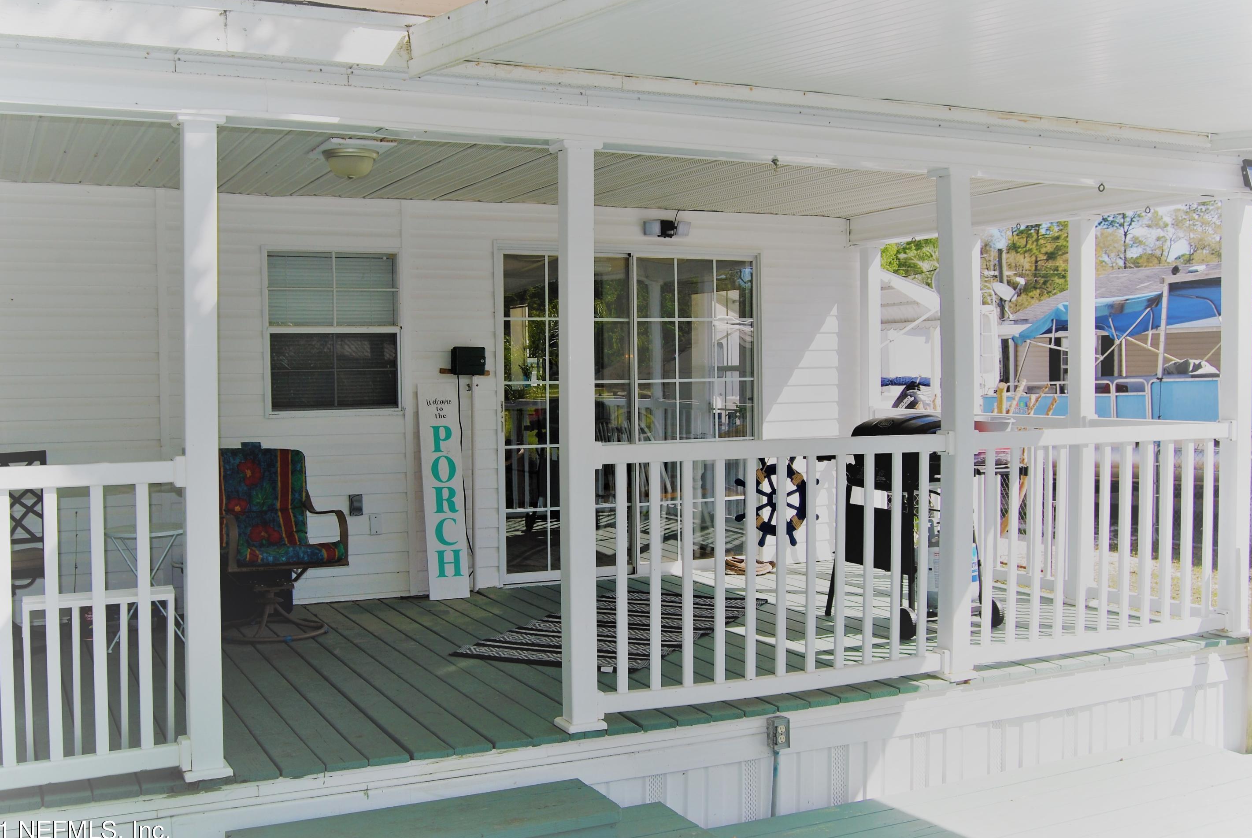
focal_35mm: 38
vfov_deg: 35.1
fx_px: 1323
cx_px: 597
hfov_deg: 50.6
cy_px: 427
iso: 100
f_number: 8
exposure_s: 1/200
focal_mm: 24
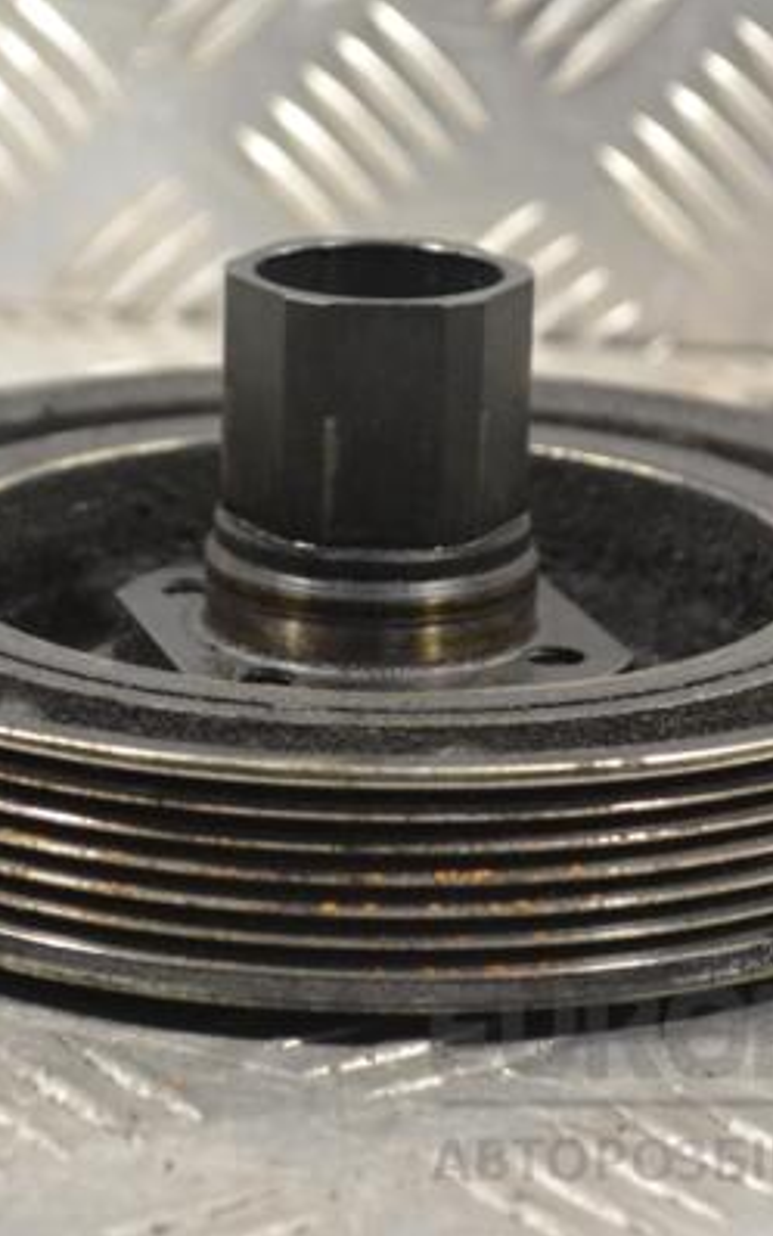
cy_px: 618
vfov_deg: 16.5
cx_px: 373
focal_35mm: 127
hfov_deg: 10.3
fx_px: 4270
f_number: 7.1
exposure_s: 1/200
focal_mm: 55
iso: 3200
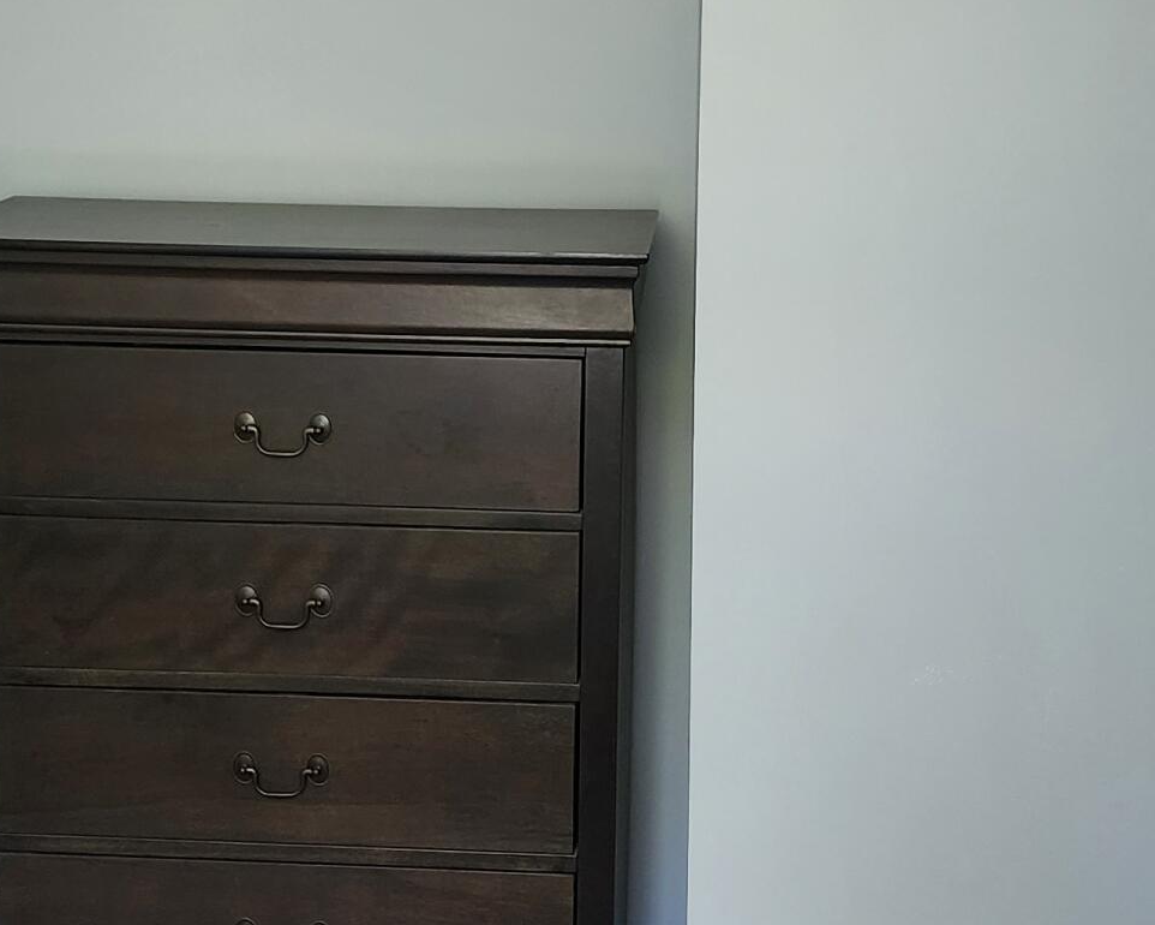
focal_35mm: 70
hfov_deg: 27.1
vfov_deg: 21.8
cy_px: 306
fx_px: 2393
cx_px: 555
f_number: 1.8
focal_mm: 6.4
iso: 400
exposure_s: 1/120
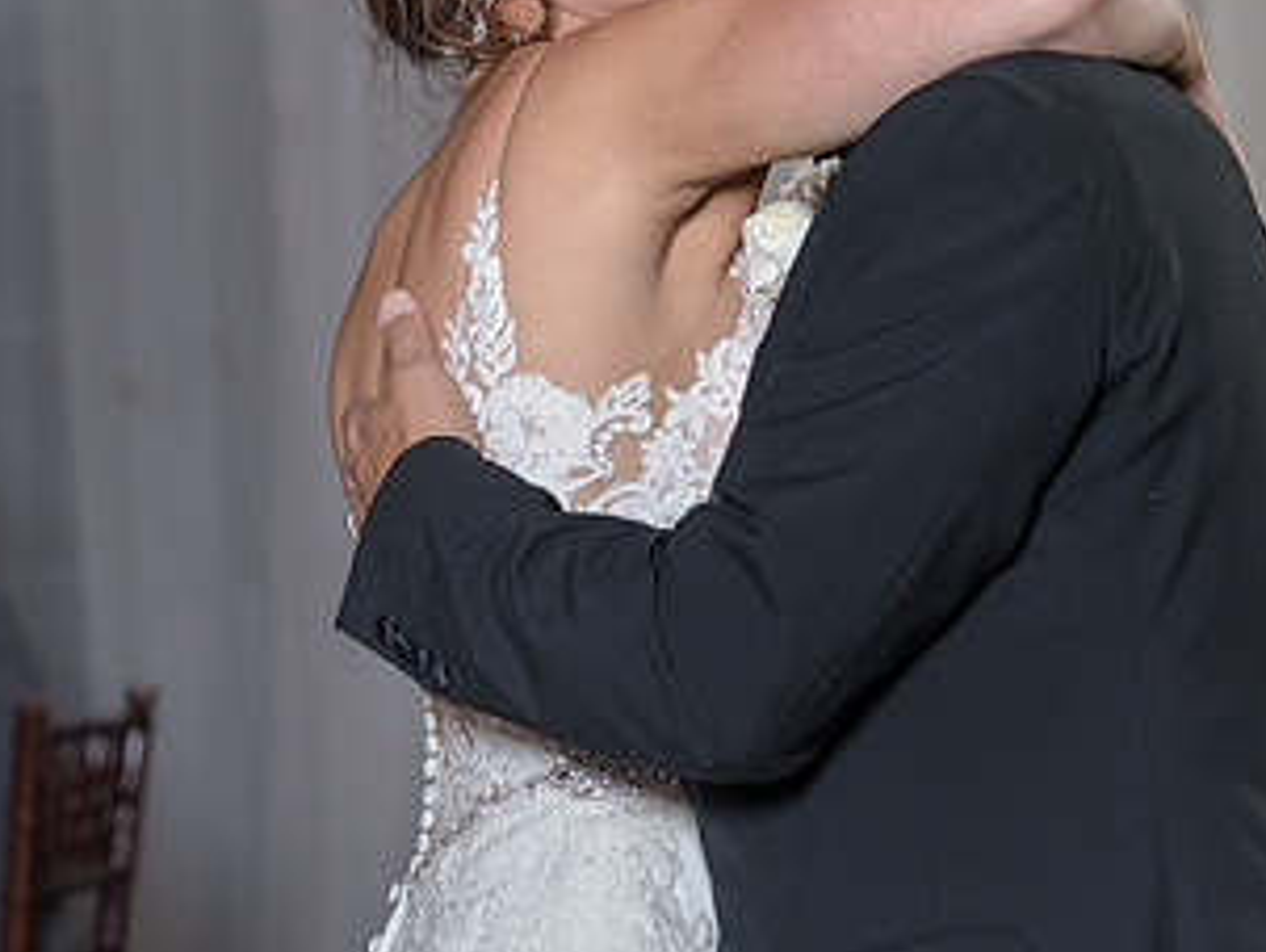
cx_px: 829
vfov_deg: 5.5
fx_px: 9919
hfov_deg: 7.3
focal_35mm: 271
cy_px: 231
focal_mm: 130
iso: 2000
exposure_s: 1/100
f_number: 5.6
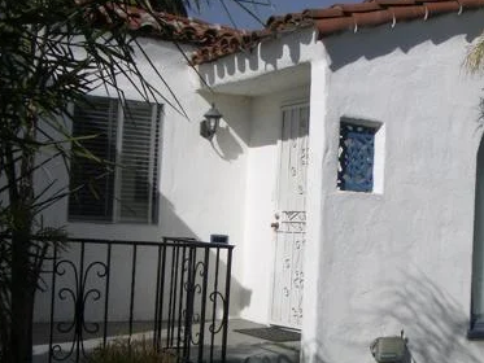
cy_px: 220
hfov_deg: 31.7
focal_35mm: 60
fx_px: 839
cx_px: 354
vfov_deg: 24.4
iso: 50
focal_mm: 5.8
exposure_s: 1/1250
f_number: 4.3
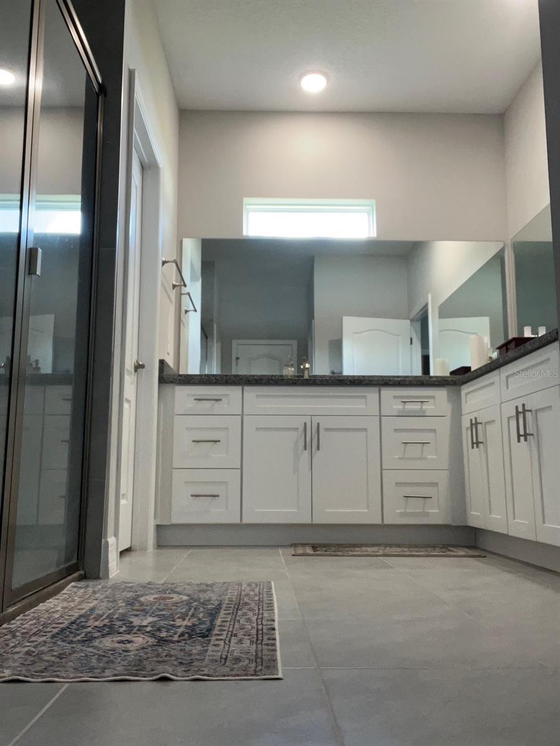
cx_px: 280
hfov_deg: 46.8
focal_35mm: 30
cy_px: 373
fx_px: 647
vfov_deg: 60.0
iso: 160
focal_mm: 2.71
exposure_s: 1/60
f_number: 2.2
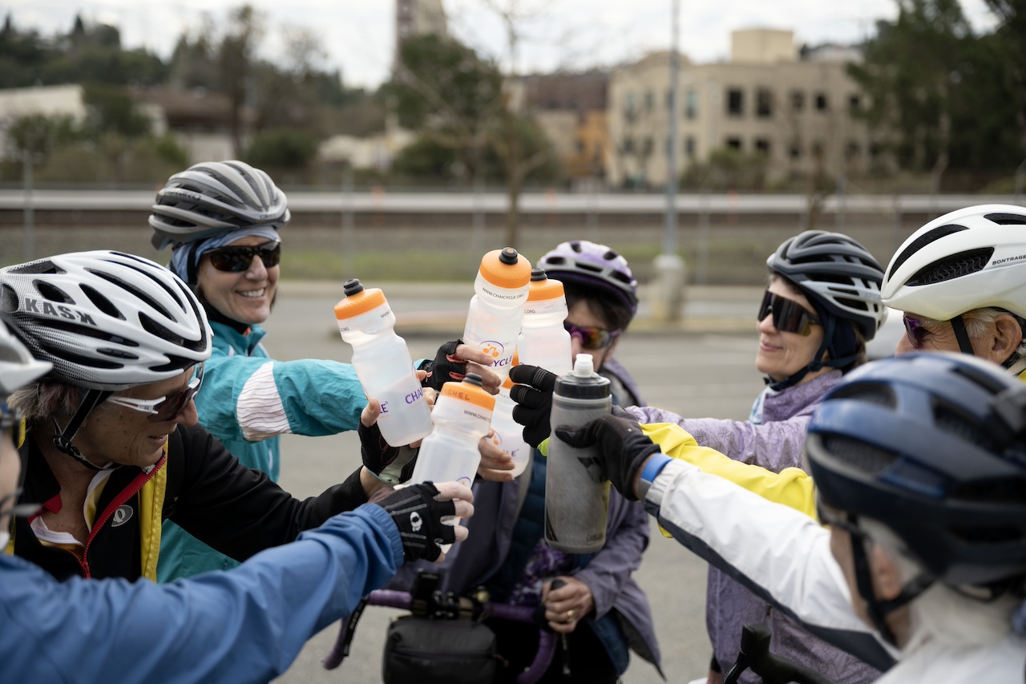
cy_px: 342
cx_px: 513
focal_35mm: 56
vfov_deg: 24.2
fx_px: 1596
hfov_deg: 35.6
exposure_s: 1/500
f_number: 2.8
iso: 100
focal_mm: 56
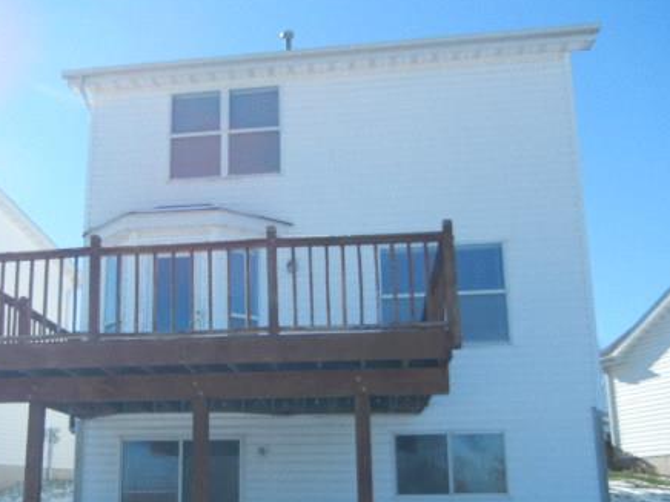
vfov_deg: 32.6
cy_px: 333
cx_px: 252
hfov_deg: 42.6
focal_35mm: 44
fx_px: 852
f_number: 7
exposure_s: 1/328
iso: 160
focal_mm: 5.4
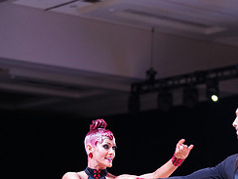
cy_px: 228
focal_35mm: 160
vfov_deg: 9.1
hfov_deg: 12.3
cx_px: 185
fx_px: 1100
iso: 1600
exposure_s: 1/400
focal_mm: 70
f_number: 2.8
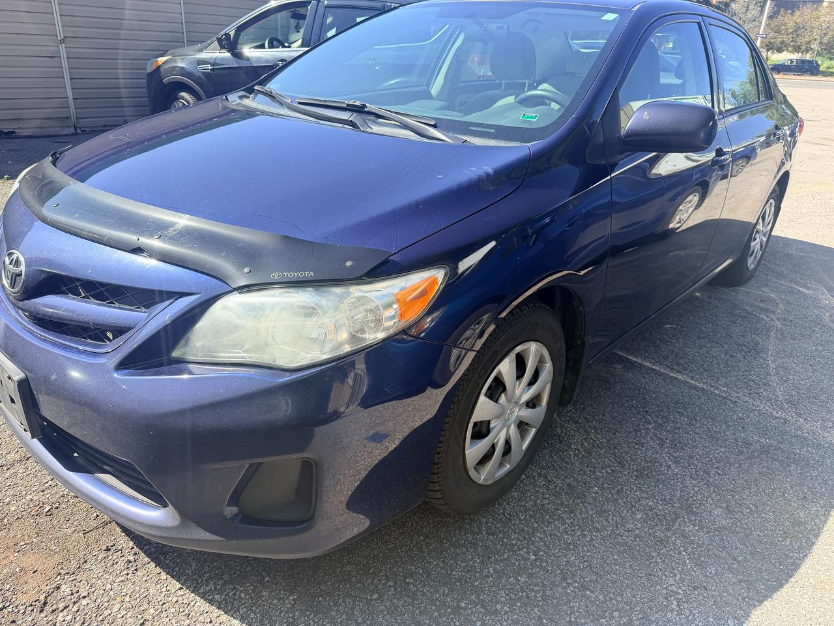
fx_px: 578
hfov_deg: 71.6
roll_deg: -3.5
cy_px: 313
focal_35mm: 24
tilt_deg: -23.2
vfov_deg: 56.8
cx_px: 417
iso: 100
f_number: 1.78
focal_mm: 6.76
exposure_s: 1/1689
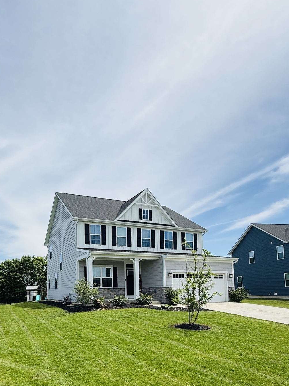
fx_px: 267
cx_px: 102
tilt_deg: +5.2
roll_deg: +0.4
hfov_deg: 55.9
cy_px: 272
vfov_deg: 68.6
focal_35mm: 24
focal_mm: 2.22
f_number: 2.2
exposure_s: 1/2841
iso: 50
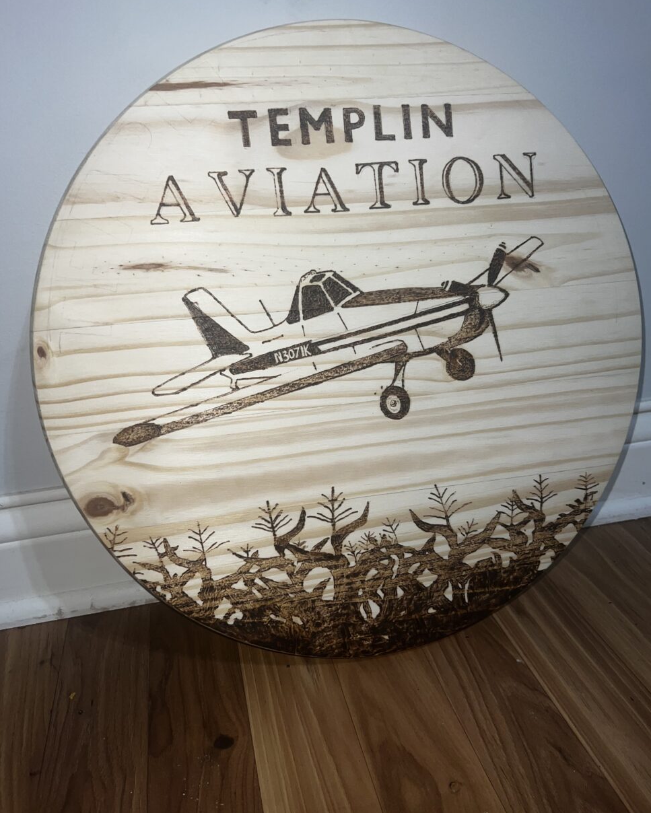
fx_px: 674
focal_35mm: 28
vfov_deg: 62.2
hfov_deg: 51.5
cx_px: 325
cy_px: 408
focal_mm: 5.7
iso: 32
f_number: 1.5
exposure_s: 1/62
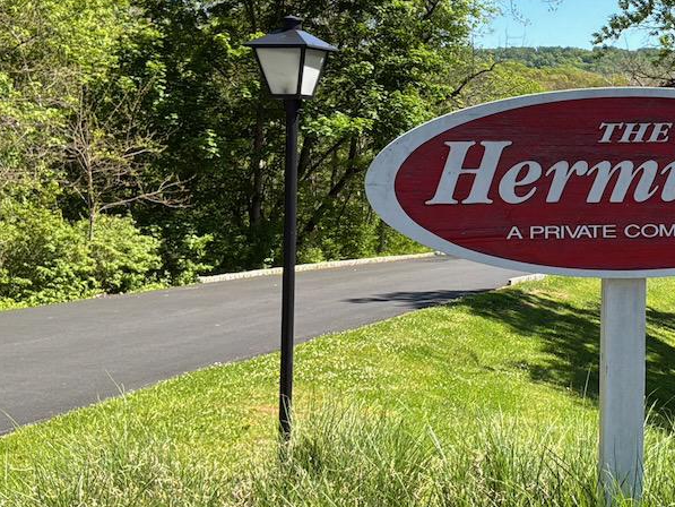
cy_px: 190
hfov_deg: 30.5
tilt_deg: -3.7
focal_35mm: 60
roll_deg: -0.9
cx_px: 630
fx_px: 1170
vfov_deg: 24.4
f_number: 1.8
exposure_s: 1/842
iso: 25
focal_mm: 3
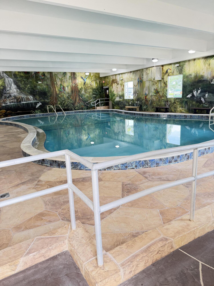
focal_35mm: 24
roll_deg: +3.3
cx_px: 107
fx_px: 198
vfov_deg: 71.6
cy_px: 143
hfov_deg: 56.8
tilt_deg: -15.7
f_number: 1.78
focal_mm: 6.76
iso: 250
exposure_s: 1/60
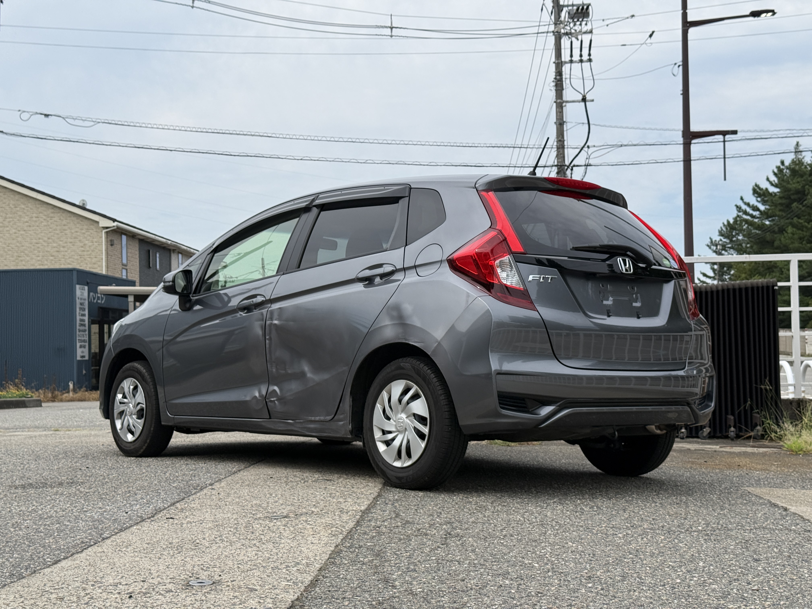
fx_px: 1126
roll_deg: +1.5
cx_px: 406
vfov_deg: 30.3
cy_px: 304
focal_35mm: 48
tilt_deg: +3.0
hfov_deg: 39.7
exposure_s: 1/4878
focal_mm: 6.76
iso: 64
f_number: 1.78
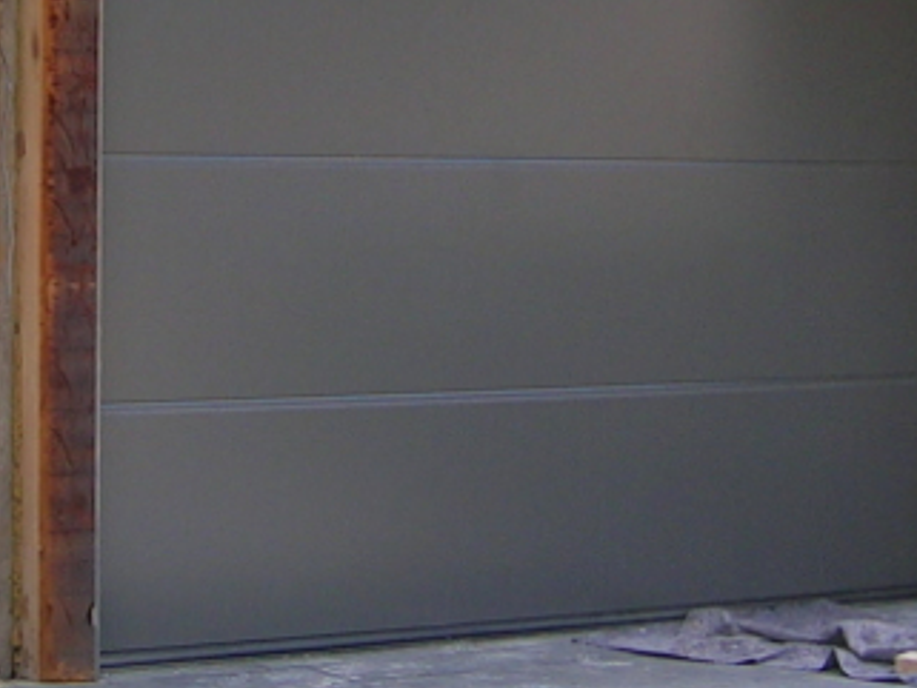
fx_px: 2889
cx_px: 223
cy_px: 74
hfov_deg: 17.9
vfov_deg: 13.5
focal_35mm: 109
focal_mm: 5.4
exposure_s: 1/208
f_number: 2.8
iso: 50
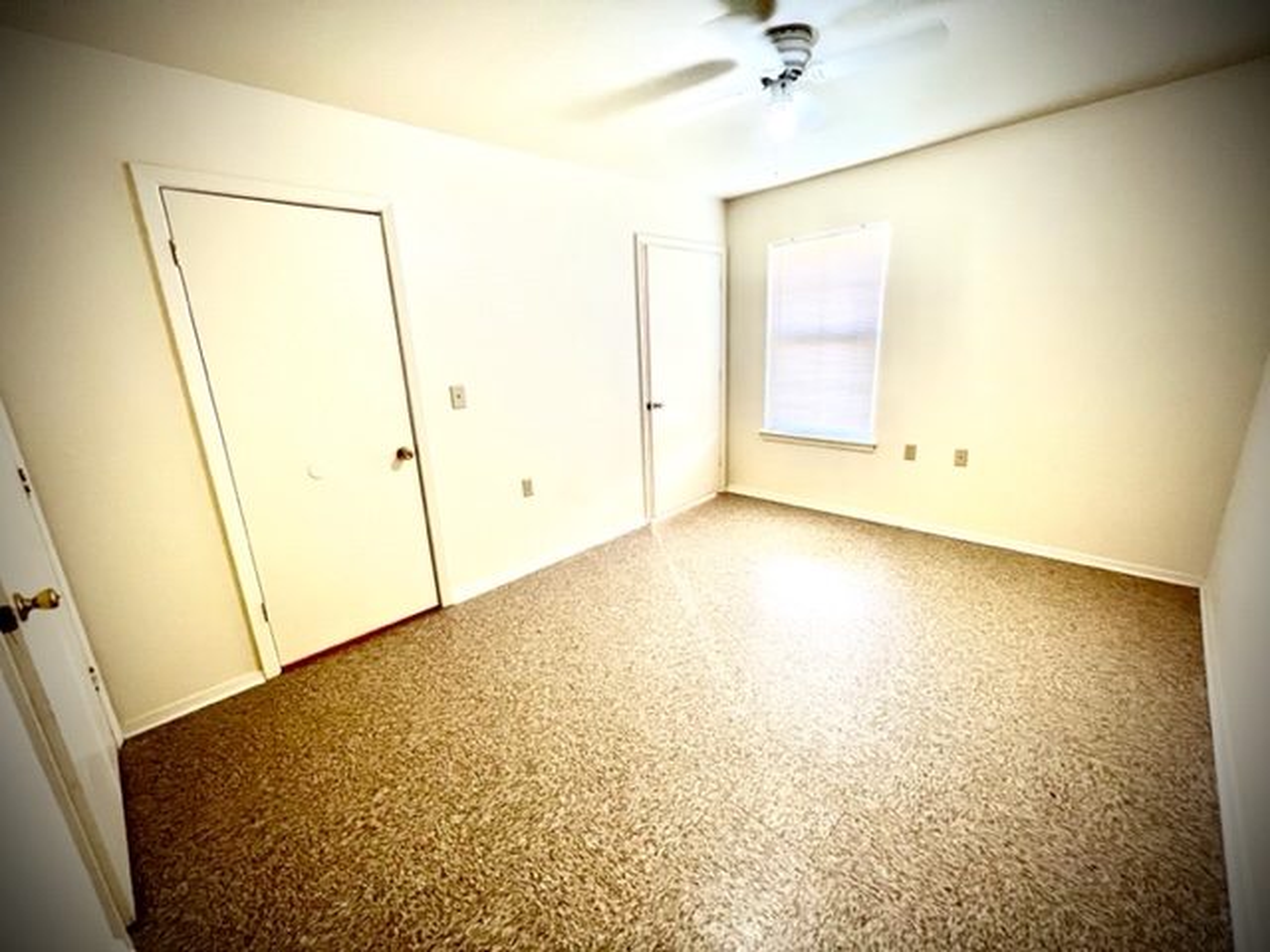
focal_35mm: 13
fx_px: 477
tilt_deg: -15.3
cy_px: 476
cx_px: 635
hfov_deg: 106.2
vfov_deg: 89.9
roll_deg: +2.7
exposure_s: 1/60
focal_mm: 1.57
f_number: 1.8
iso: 160
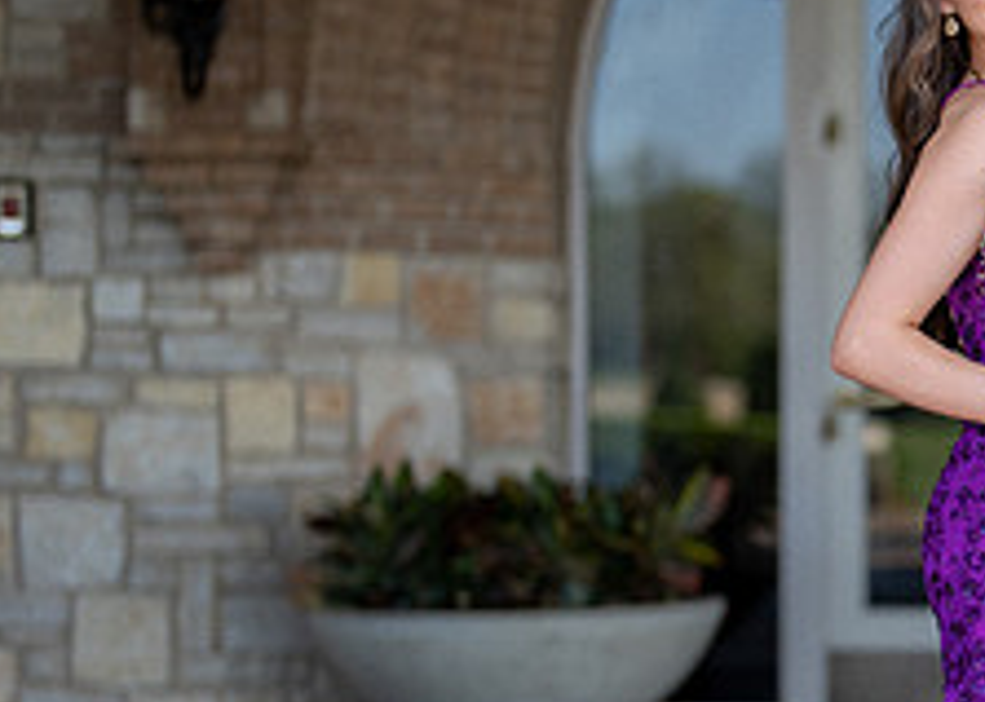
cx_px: 1269
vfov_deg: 9.8
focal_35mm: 146
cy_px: 558
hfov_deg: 13.3
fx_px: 4082
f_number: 1.4
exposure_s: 1/1600
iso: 160
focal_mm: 50
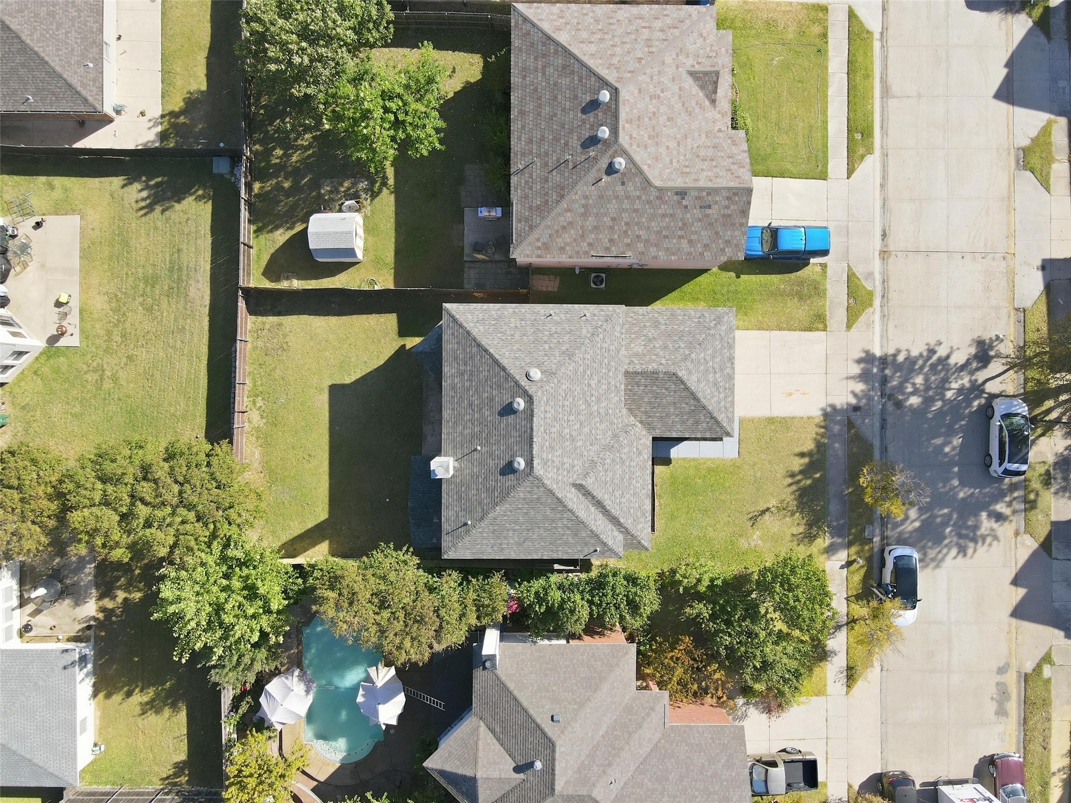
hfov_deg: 71.6
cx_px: 536
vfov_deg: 56.8
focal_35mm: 24
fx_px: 743
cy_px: 402
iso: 110
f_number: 2.8
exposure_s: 1/400
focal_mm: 4.5
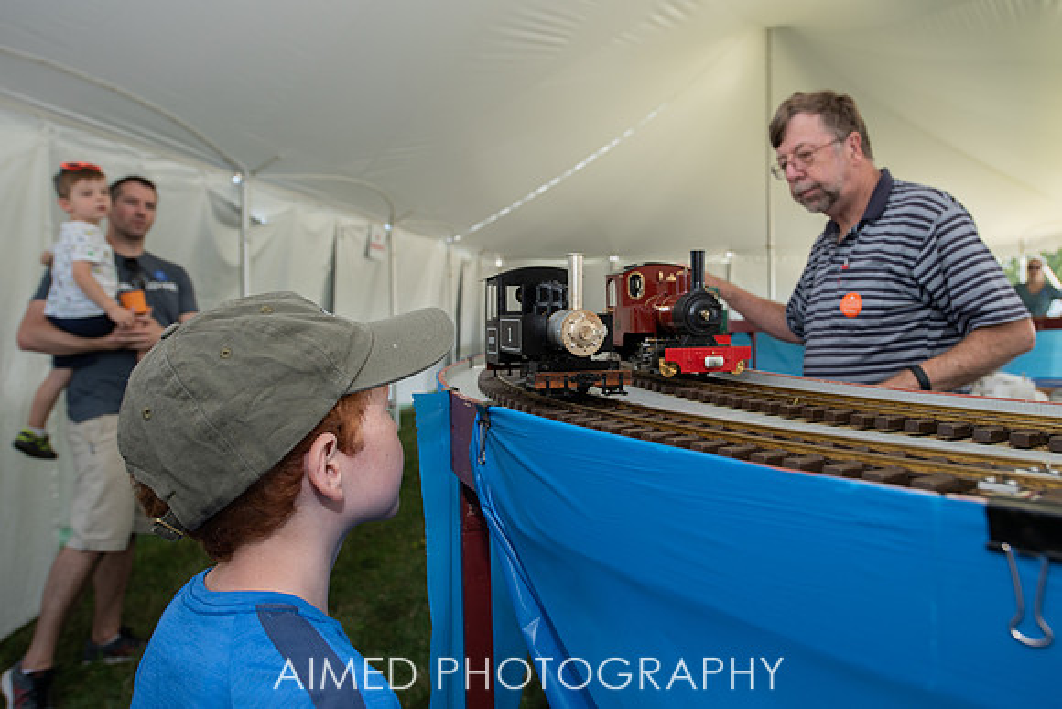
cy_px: 312
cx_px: 600
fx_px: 803
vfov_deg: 47.5
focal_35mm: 27
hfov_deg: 66.7
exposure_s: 1/200
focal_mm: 24
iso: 160
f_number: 5
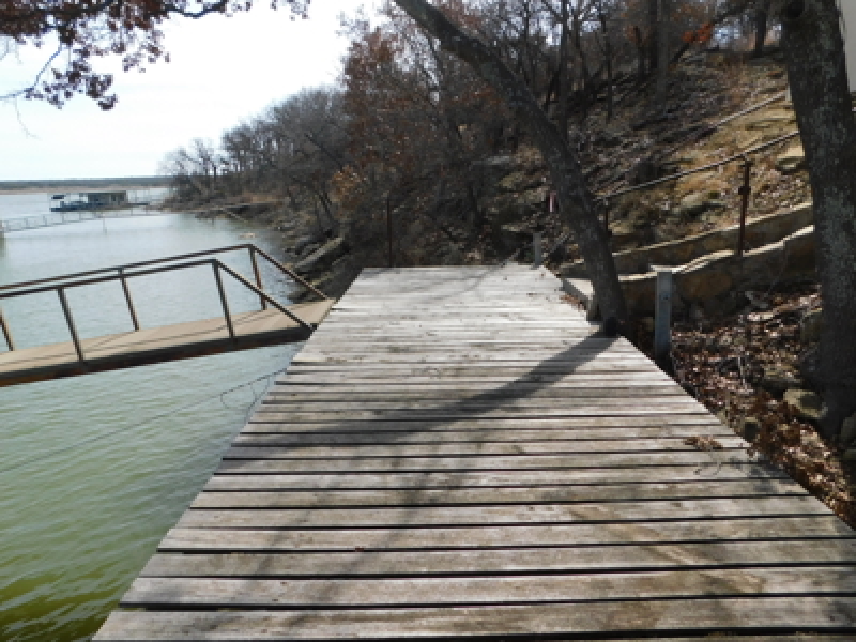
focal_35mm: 23
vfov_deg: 58.9
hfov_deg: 73.9
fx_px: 569
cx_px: 428
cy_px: 321
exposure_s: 1/1250
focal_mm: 4
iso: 125
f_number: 3
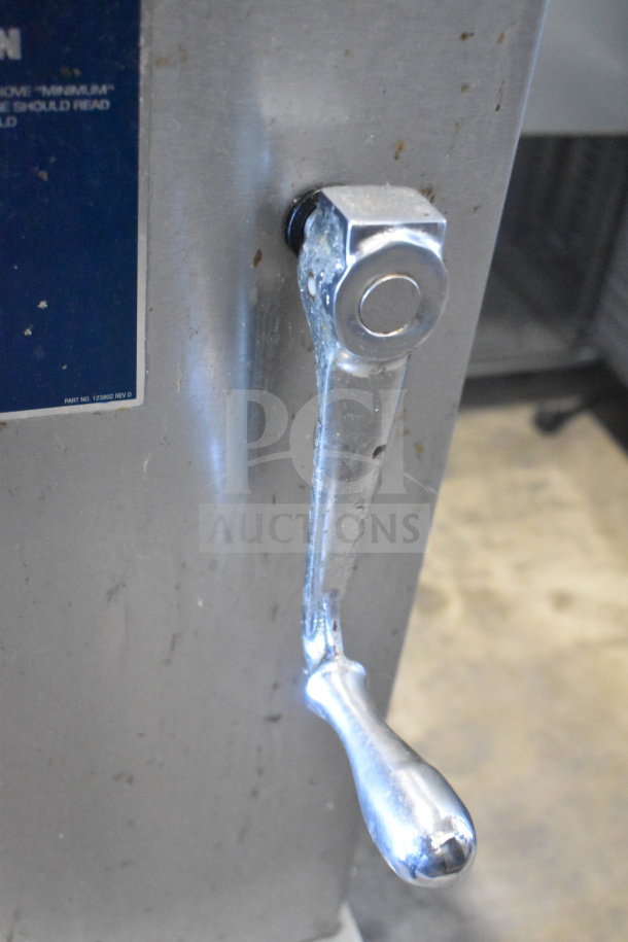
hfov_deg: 31.9
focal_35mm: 42
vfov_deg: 46.4
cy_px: 471
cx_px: 314
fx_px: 1099
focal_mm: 28
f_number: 4.2
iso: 10000
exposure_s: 1/50
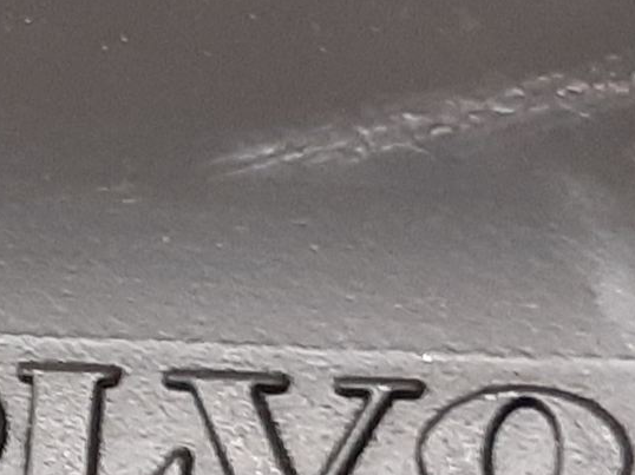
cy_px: 561
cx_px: -202
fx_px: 1815
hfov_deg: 18.4
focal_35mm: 99
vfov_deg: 14.5
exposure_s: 1/25
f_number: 1.7
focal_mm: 3.93
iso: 250
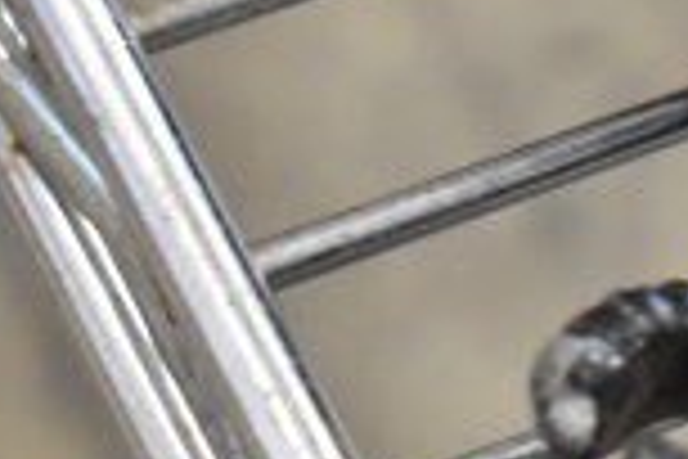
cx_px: 1295
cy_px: -74
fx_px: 4586
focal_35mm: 240
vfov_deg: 5.7
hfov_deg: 8.2
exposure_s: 1/60
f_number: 4.8
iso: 5000
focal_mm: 40
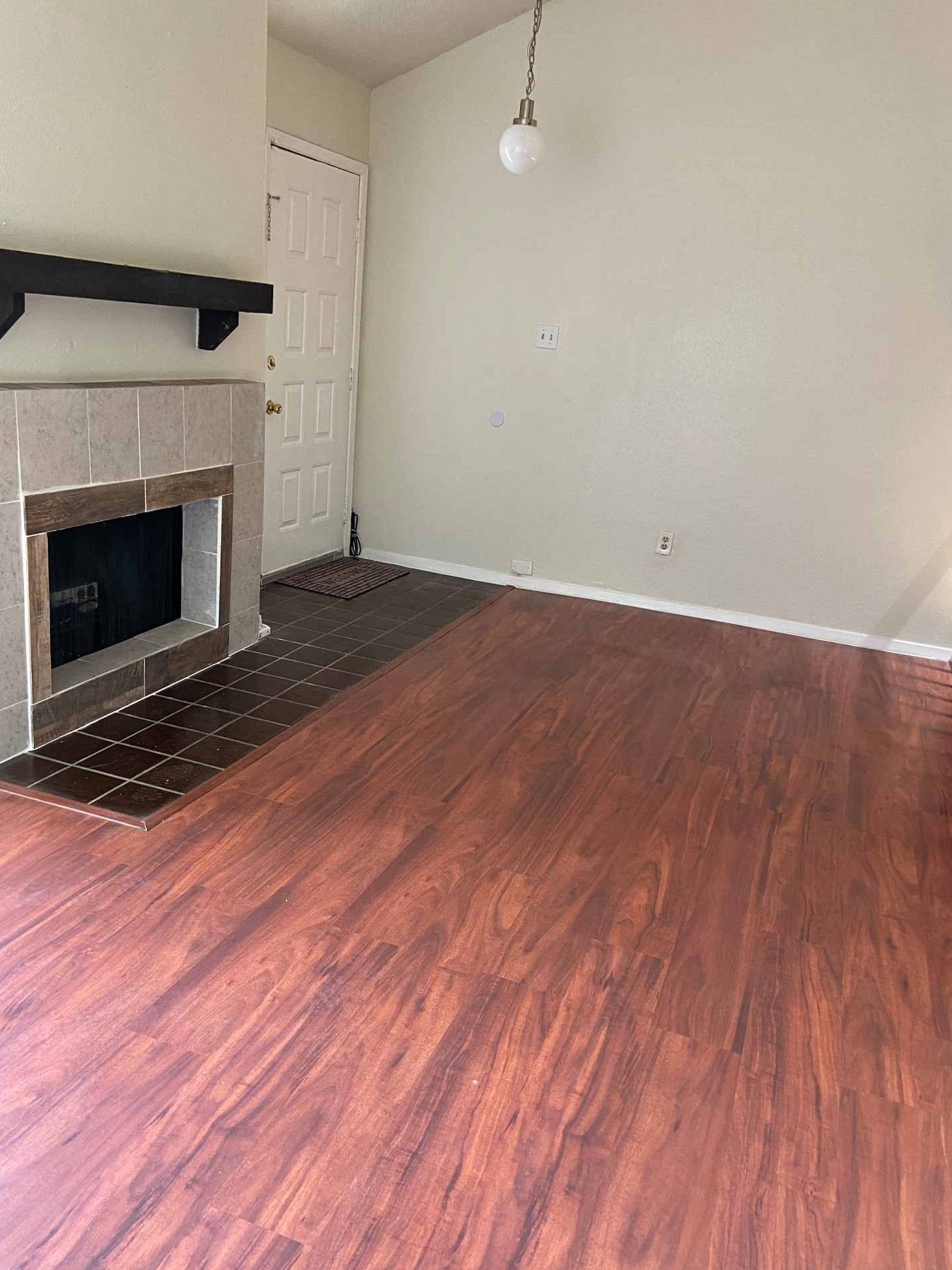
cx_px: 467
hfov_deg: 49.7
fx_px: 1027
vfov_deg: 63.4
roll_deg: -5.0
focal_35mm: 28
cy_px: 664
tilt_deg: -19.0
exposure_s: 1/60
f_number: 1.8
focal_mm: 4.25
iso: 160
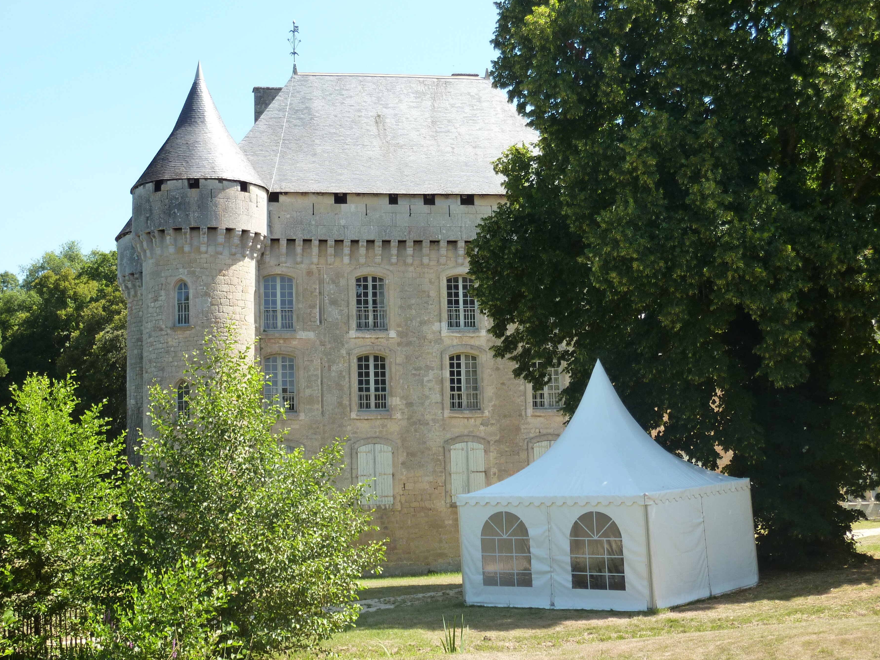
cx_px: 433
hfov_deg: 34.4
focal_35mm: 56
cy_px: 334
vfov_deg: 26.1
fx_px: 1424
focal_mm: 9.1
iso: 125
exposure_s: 1/200
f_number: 3.9
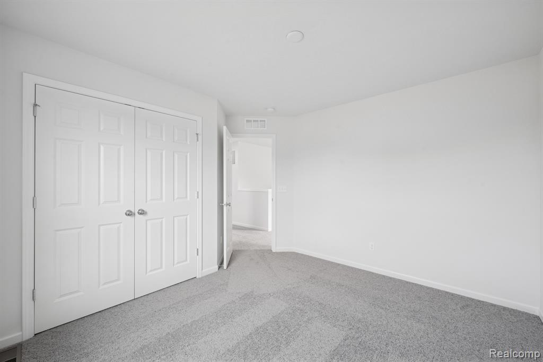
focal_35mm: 14
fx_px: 211
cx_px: 272
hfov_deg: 104.2
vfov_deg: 81.2
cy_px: 181
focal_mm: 14
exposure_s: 1/1.25
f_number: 9
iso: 100
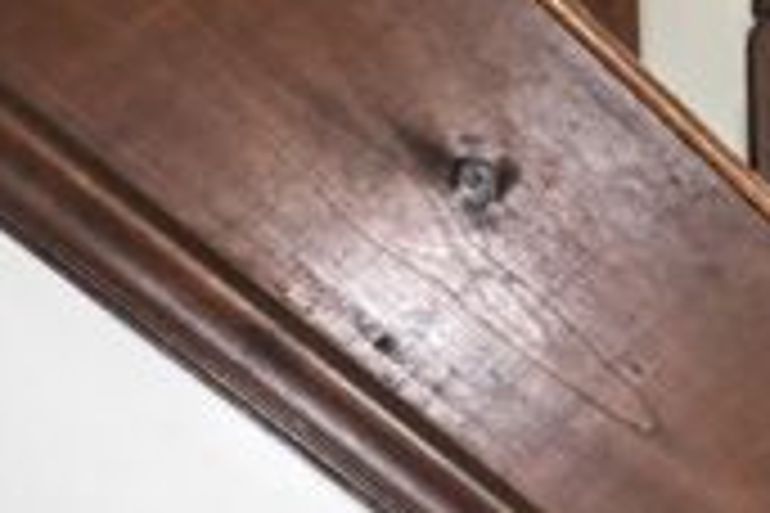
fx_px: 1797
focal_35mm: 84
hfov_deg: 17.8
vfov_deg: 15.8
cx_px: 1499
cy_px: 578
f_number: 4
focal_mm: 12
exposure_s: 1/60
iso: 640
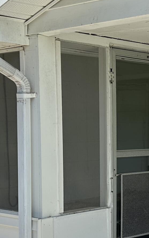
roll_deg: +1.6
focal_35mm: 86
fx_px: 558
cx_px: 179
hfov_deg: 14.7
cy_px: 187
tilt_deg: -4.3
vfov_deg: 23.7
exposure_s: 1/3717
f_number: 1.78
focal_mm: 6.86
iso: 80
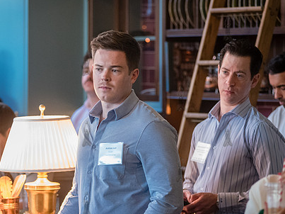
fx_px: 1663
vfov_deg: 7.3
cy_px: 148
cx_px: 86
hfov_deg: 9.8
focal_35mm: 202
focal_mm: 120
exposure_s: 1/200
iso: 5000
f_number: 3.2
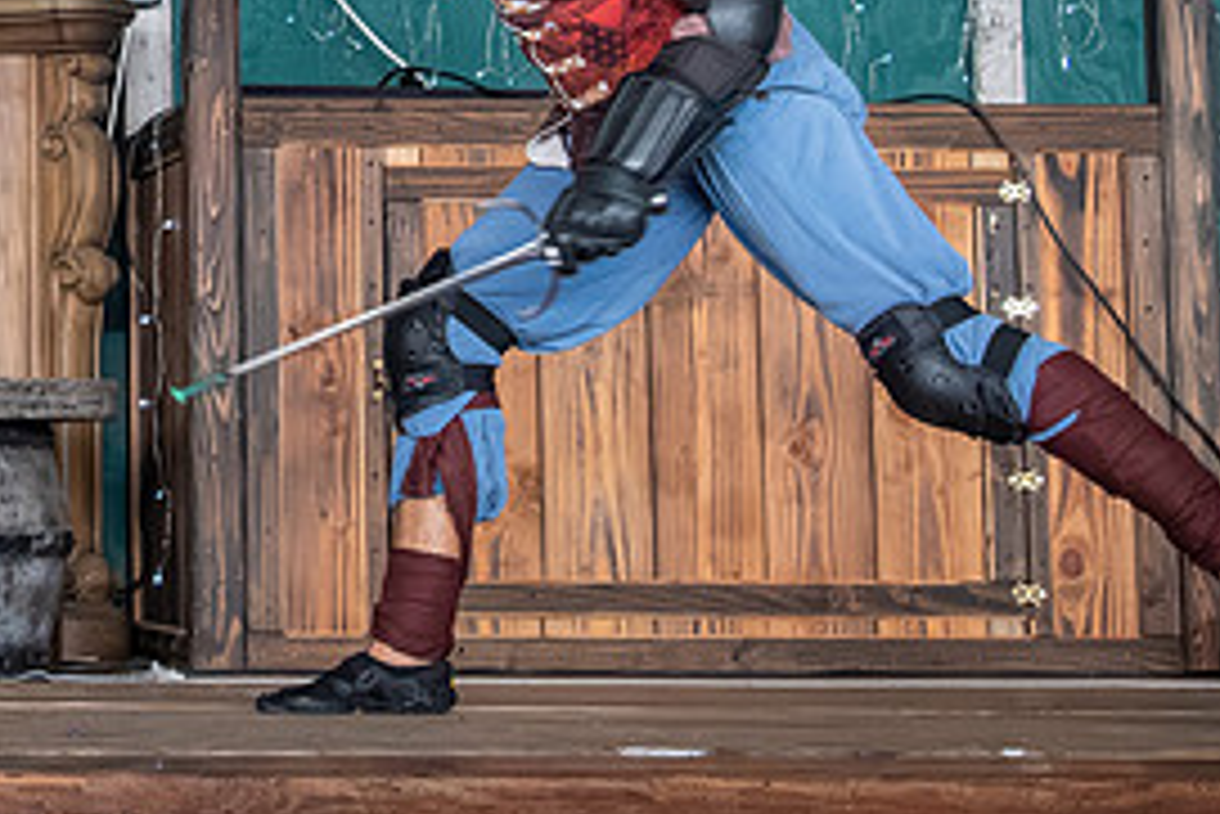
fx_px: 4509
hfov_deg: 14.9
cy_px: -17
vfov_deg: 10.2
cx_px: -257
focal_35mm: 133
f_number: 5.6
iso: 8000
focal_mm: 35
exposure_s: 1/320
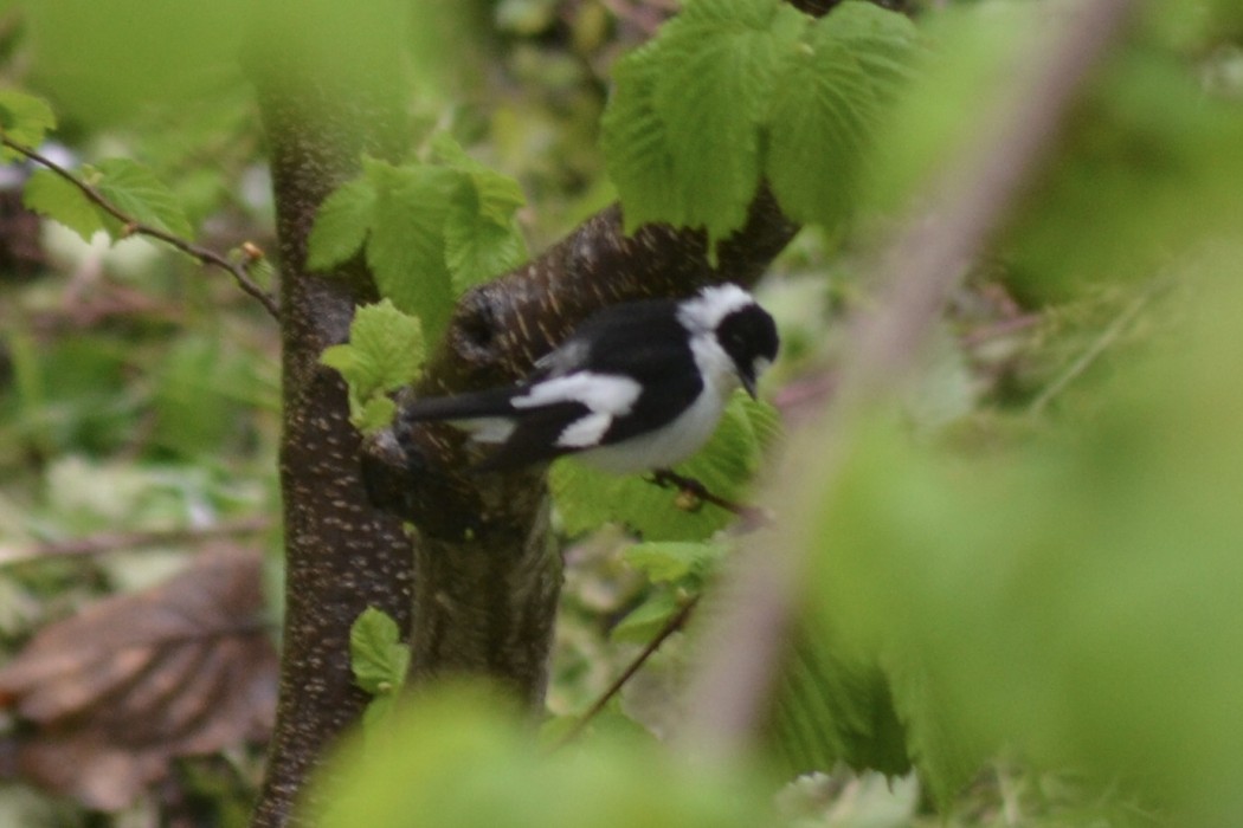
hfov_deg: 4.6
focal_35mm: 450
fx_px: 15536
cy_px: 414
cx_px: 622
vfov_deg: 3.1
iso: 400
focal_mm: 300
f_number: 5.6
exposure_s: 1/125
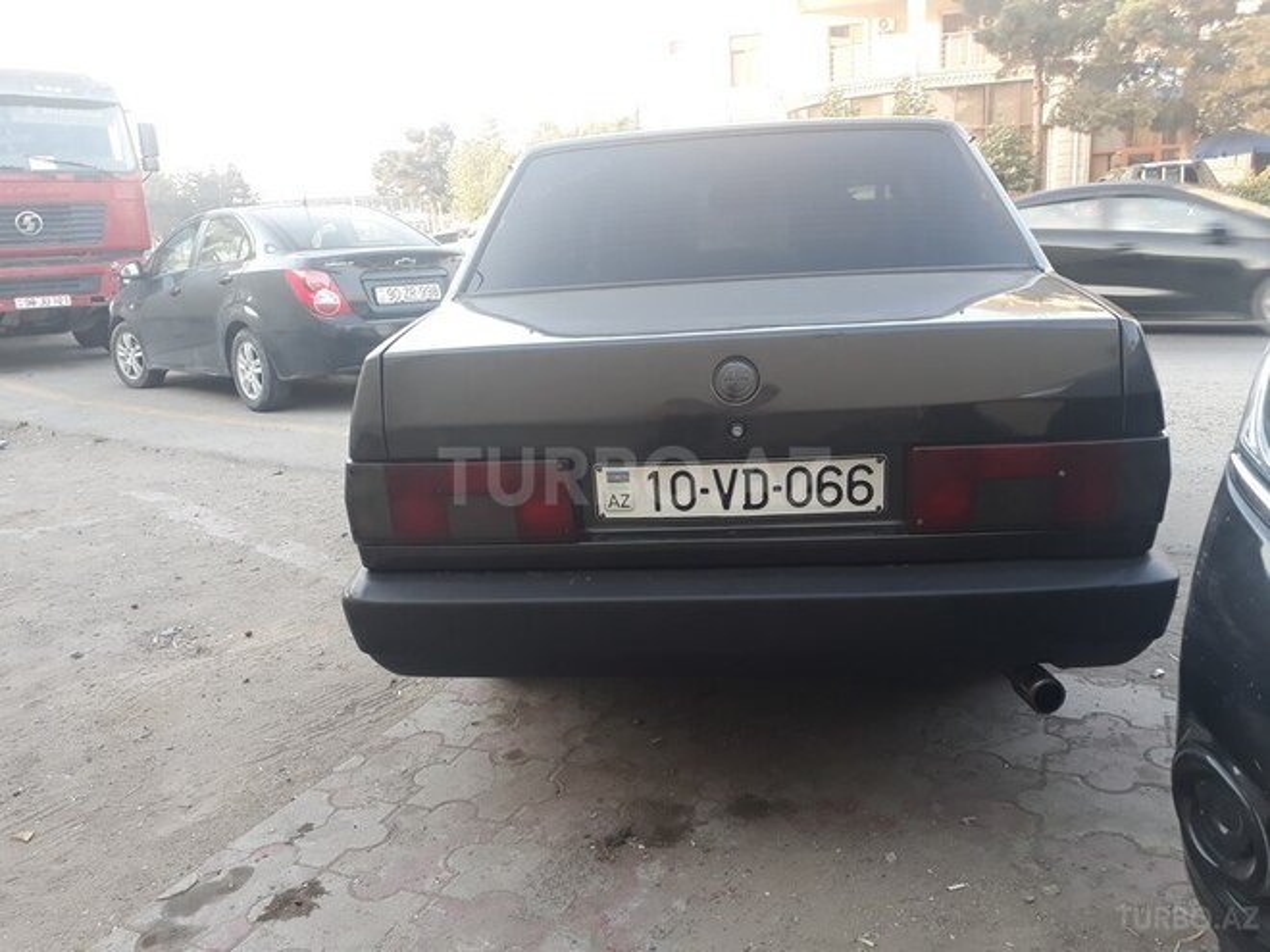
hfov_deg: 65.3
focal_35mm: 27
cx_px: 635
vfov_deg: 51.4
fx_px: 991
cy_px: 476
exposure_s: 1/50
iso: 40
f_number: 1.9
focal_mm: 3.6
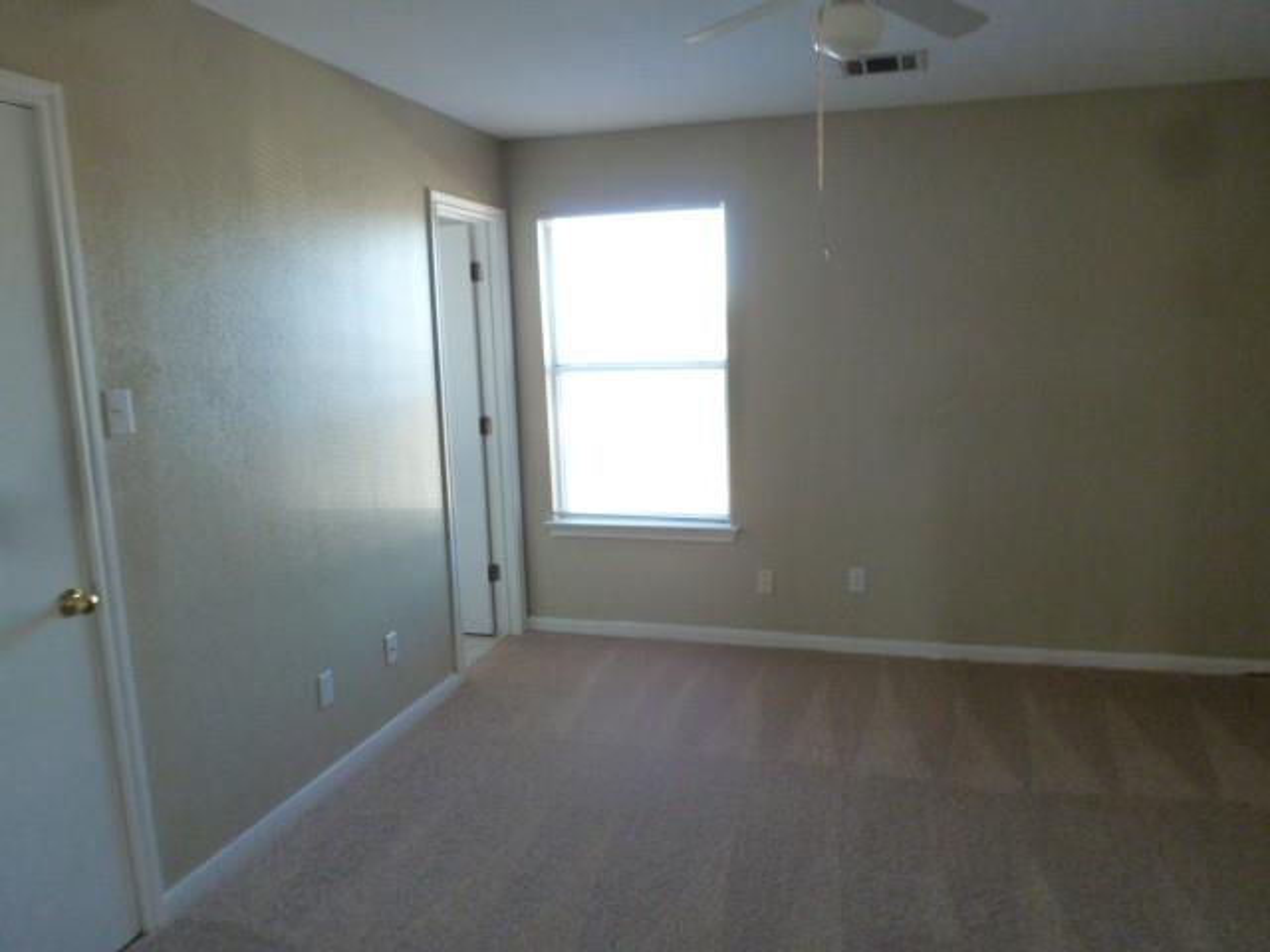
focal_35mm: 24
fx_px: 881
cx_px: 635
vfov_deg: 56.8
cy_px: 476
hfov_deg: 71.6
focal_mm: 4.3
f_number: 3.3
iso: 400
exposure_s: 1/40
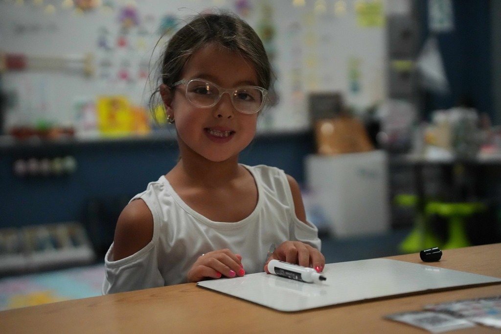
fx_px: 835
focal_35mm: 60
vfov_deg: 22.6
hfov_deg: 33.4
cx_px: 250
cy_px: 167
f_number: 2.8
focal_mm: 60
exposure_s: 1/6400
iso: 16000
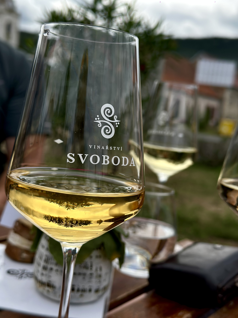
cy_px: 159
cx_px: 119
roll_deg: -6.9
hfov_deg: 30.3
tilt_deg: -6.2
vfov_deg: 39.7
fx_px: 440
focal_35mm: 48
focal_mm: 6.86
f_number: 1.78
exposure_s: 1/7634
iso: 100
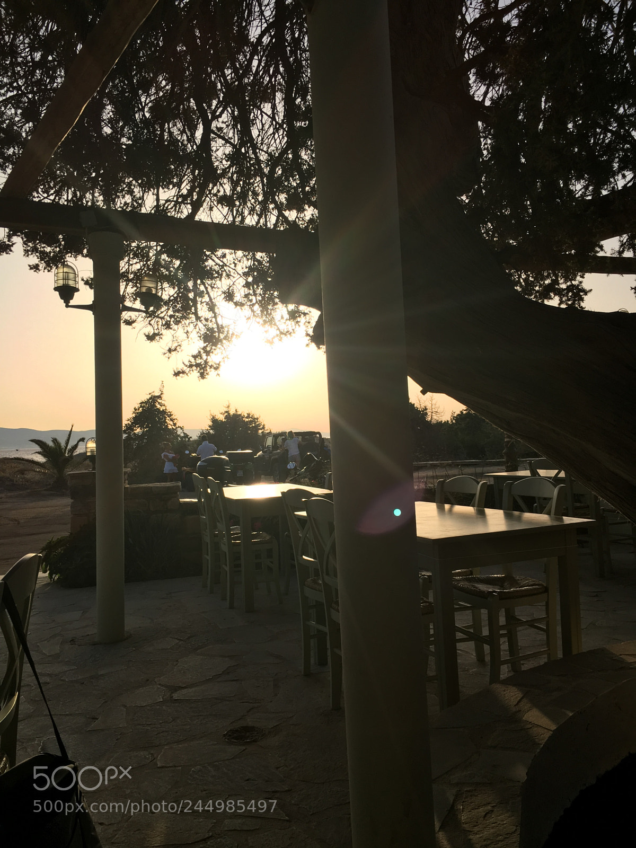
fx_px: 710
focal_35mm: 29
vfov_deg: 61.7
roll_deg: +2.1
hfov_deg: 48.2
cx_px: 318
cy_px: 424
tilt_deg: +1.1
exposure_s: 1/1304
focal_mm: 4.15
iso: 25
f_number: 2.2
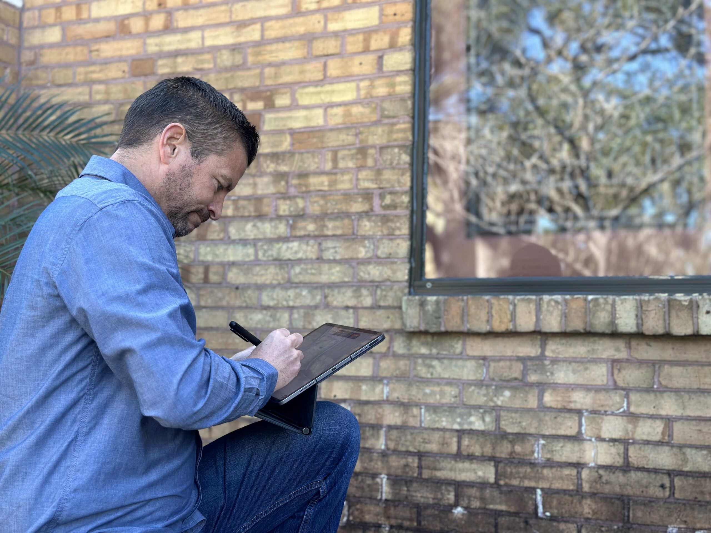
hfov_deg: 39.7
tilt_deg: +3.8
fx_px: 986
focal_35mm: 48
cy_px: 266
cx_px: 356
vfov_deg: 30.3
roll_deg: -1.1
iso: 80
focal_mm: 6.86
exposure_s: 1/351
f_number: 1.78
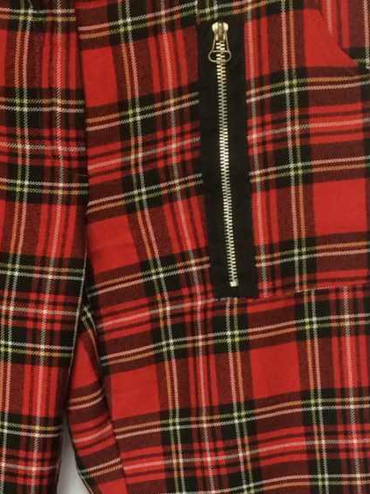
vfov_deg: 21.0
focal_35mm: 91
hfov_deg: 16.1
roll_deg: +2.5
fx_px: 1296
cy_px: 465
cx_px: 79
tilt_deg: -15.8
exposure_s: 1/33
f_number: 2.2
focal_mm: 4.15
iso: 100
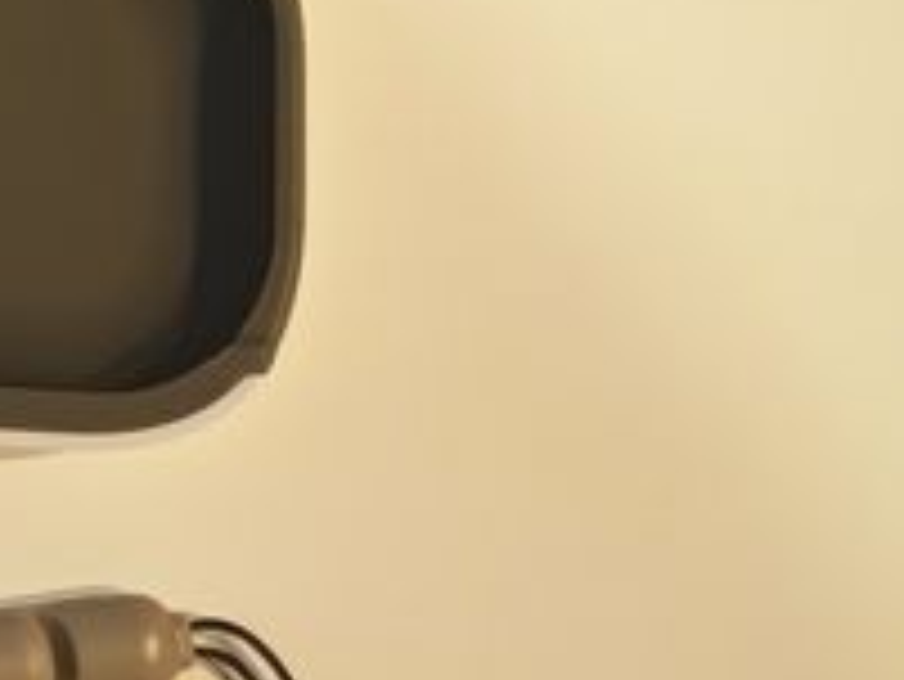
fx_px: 5984
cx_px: -819
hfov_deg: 8.3
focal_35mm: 229
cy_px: -288
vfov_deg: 6.4
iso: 400
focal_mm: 5.4
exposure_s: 1/50
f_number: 1.6
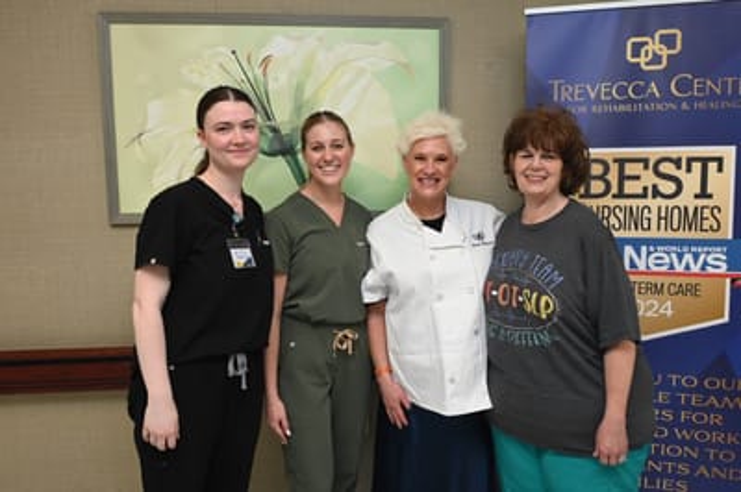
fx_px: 617
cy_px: 246
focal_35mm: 30
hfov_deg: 62.0
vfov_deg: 43.5
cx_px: 370
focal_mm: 30
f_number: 9
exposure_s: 1/125
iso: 3200
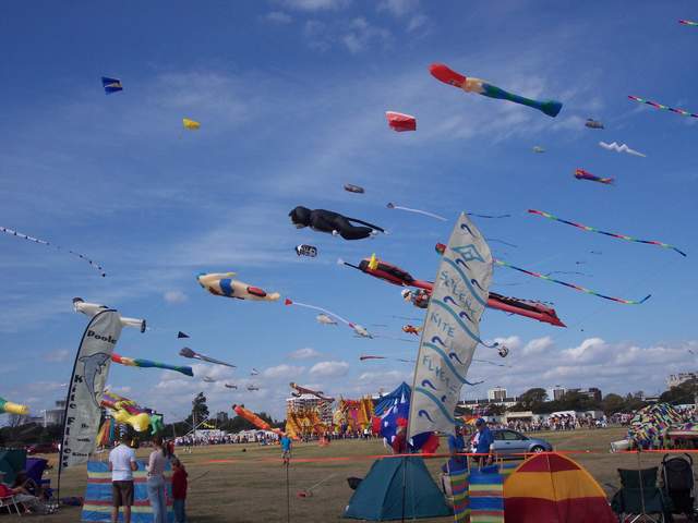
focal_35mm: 38
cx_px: 349
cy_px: 262
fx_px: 766
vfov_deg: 37.7
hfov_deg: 49.0
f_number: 4.8
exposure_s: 1/1000
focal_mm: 8
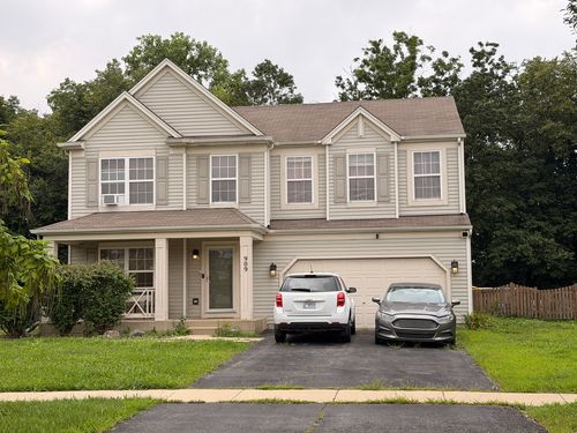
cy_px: 216
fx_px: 800
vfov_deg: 30.3
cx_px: 288
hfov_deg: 39.7
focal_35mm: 48
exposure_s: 1/2577
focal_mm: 6.76
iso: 64
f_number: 1.78
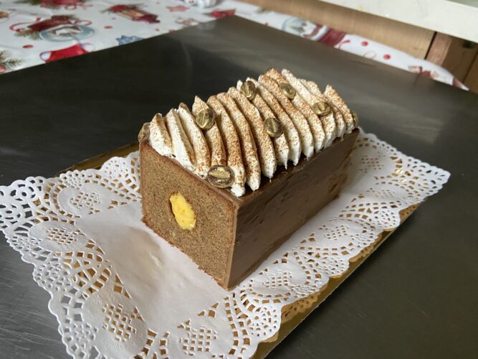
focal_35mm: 26
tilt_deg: -38.6
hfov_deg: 67.3
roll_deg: -7.3
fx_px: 359
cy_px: 180
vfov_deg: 53.0
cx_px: 239
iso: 400
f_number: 1.8
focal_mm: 4.25
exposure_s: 1/60
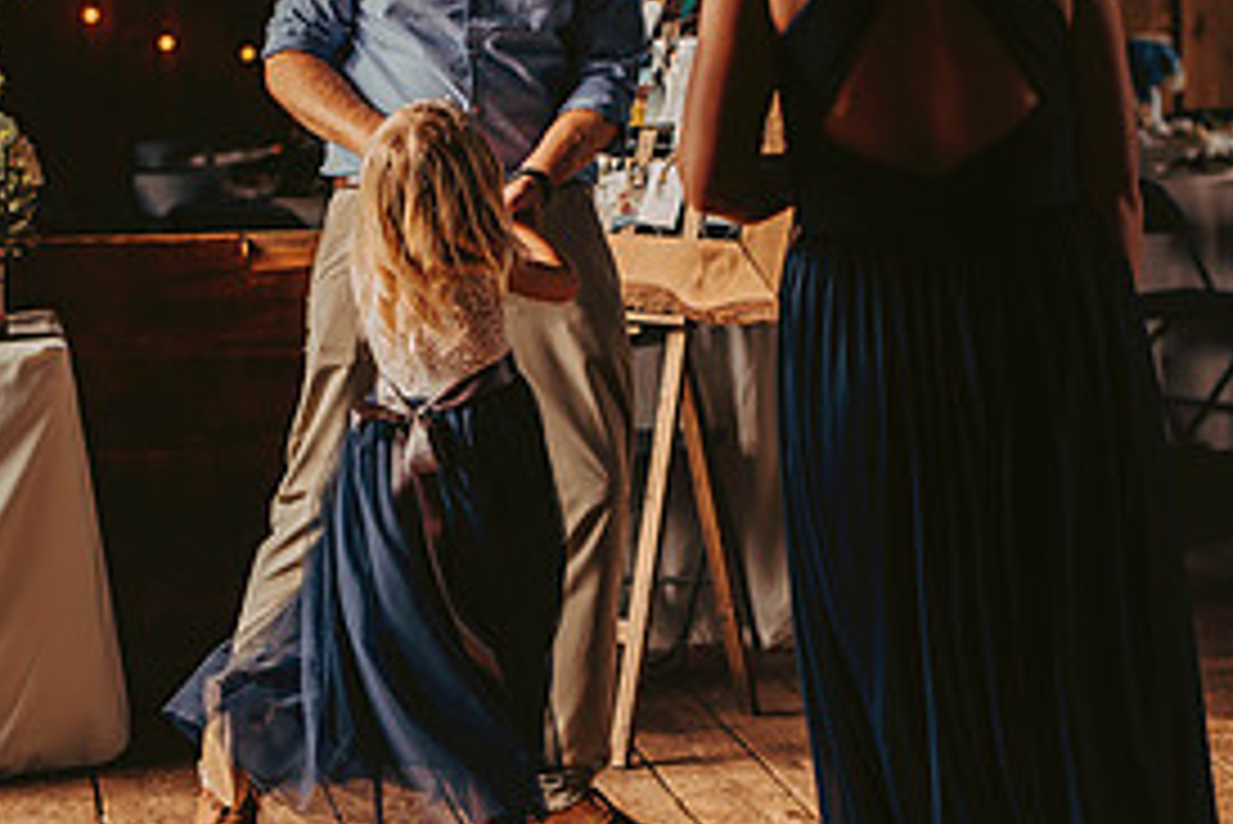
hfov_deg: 13.9
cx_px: 518
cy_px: 304
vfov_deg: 9.3
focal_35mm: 148
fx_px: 5071
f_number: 2.8
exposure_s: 1/100
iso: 200
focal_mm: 70
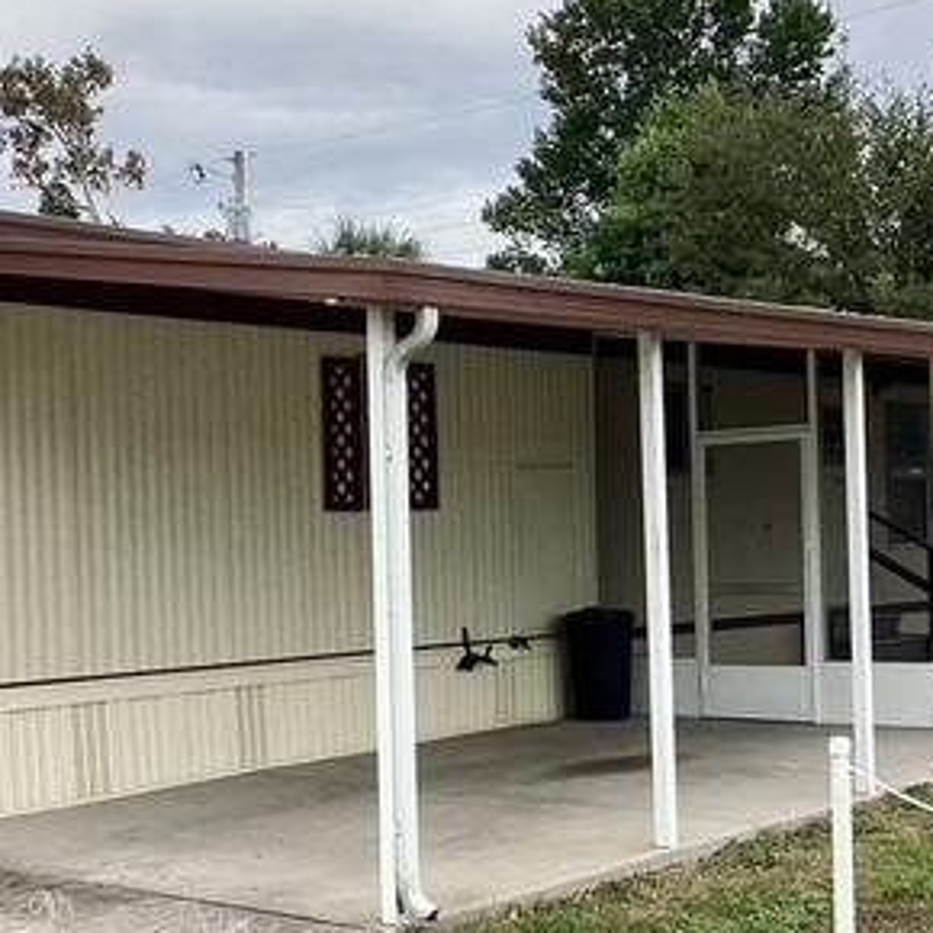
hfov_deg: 27.3
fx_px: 1921
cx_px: 507
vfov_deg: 27.3
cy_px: 531
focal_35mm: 63
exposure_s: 1/1018
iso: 25
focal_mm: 3.3
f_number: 2.4
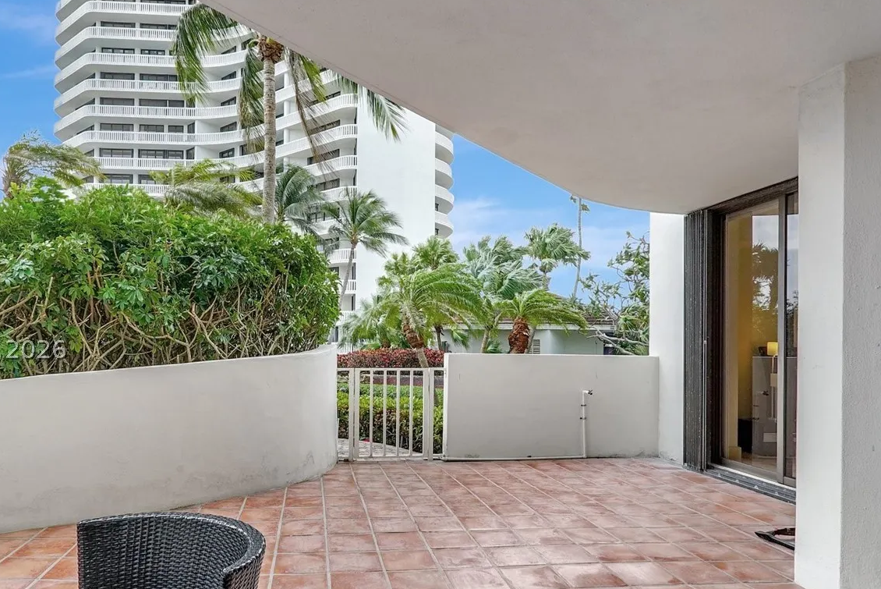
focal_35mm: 25
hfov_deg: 71.6
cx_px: 372
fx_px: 606
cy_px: 349
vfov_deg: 51.5
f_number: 13
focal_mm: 16.5
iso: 640
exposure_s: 1/400
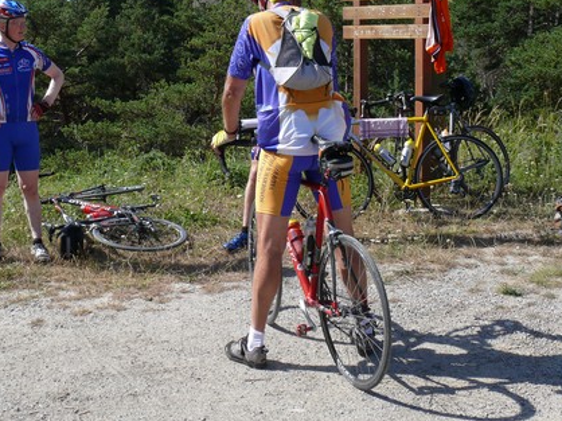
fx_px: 1006
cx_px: 208
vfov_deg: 23.3
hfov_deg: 31.1
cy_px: 96
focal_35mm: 62
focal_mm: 7.8
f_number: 5.6
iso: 100
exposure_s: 1/320
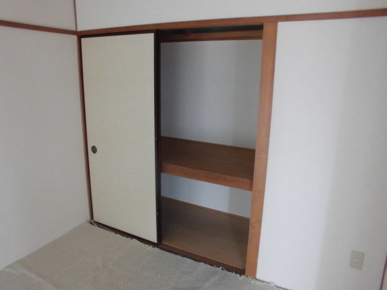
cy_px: 145
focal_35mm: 26
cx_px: 194
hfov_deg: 67.3
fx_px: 291
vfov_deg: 53.1
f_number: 3.5
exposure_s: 1/40
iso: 400
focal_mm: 4.6
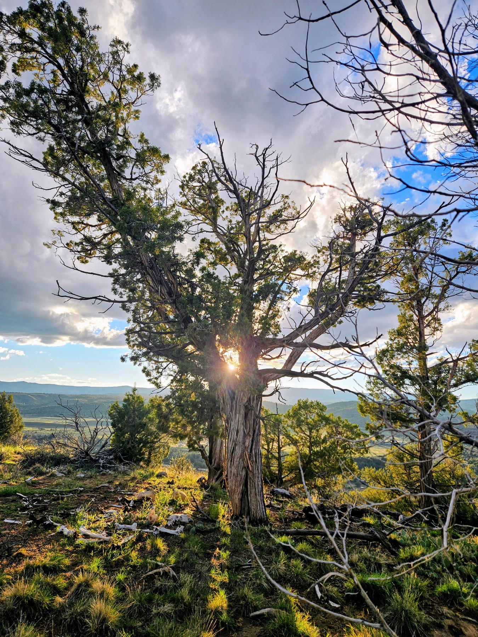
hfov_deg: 58.9
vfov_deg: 73.9
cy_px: 318
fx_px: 423
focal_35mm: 23
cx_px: 239
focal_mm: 5.4
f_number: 1.8
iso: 25
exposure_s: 1/823
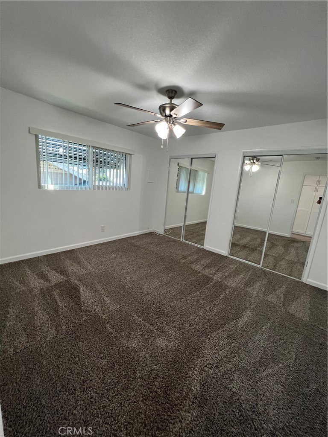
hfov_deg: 89.9
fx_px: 164
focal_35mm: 13
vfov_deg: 106.2
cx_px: 164
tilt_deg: -11.4
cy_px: 218
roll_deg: -4.5
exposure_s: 1/120
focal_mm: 1.57
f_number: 1.8
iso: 250
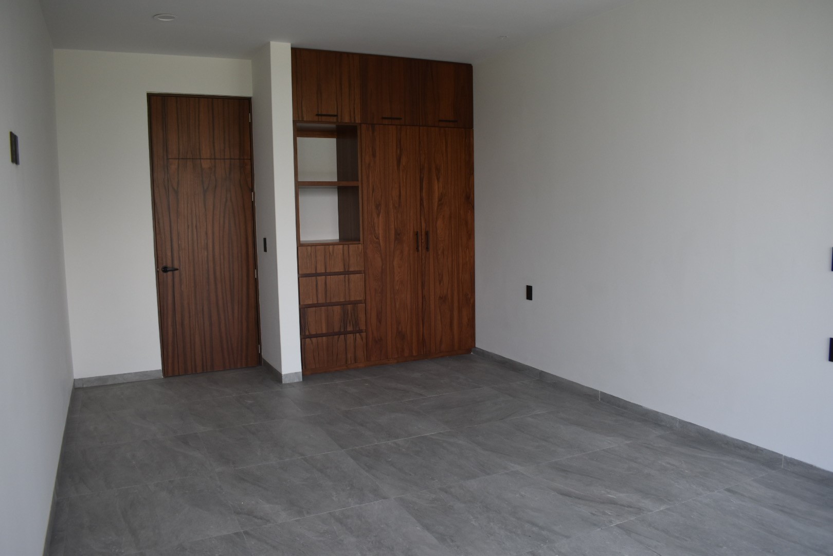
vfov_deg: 47.9
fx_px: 625
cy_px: 278
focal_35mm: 27
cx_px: 416
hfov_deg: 67.4
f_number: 5
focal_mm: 18
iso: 400
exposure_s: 1/100
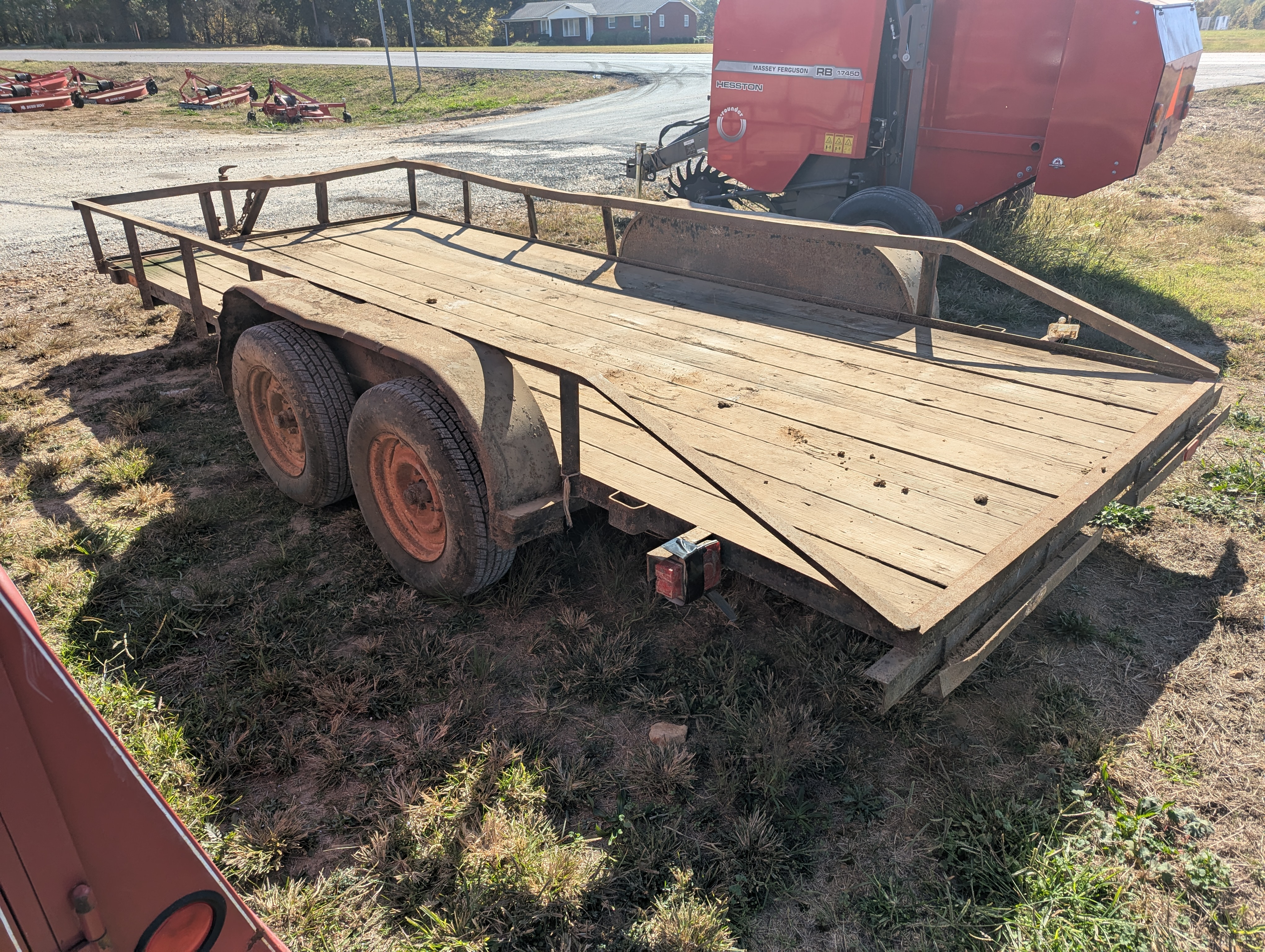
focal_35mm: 24
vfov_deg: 56.9
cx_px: 632
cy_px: 476
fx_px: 878
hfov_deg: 71.5
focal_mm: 6.81
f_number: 1.85
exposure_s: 1/1167
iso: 45
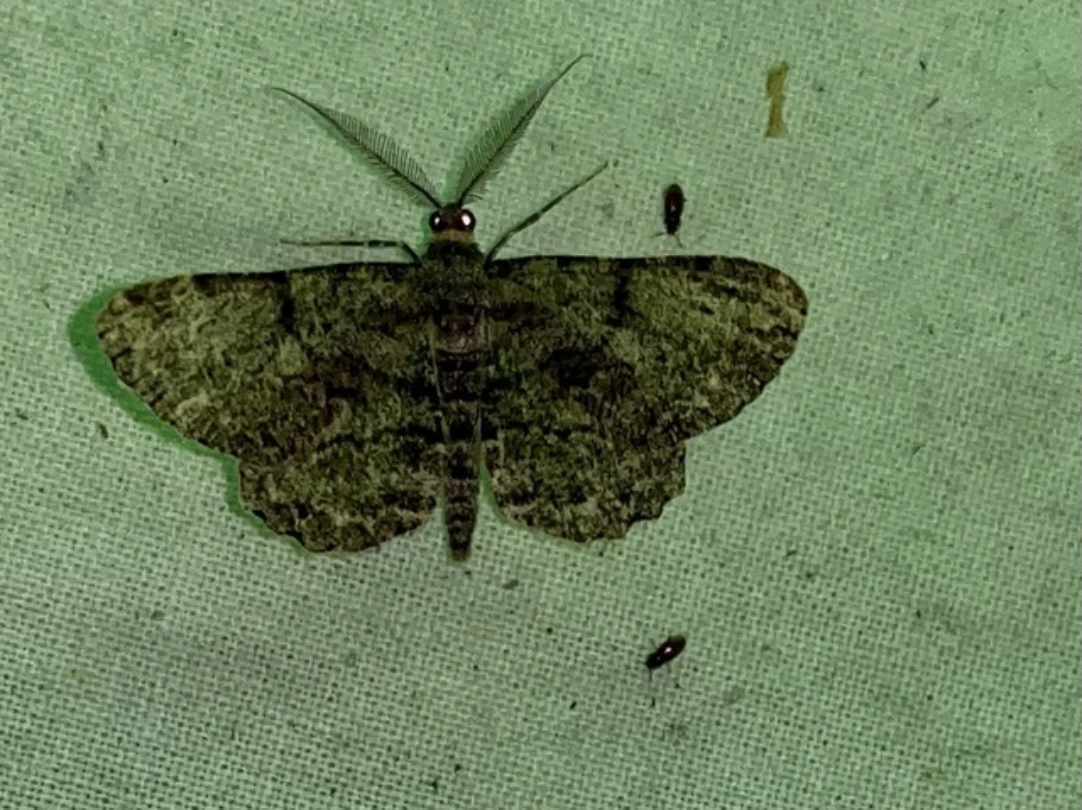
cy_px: 405
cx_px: 541
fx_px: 812
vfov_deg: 53.0
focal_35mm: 26
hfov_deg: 67.3
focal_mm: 5.1
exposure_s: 1/81
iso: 32
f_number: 1.6
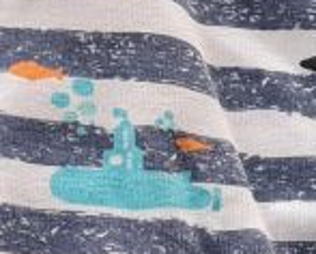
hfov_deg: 9.2
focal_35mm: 209
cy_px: 361
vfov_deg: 7.3
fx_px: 1957
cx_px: 252
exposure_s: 1/120
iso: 320
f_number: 1.8
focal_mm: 5.4
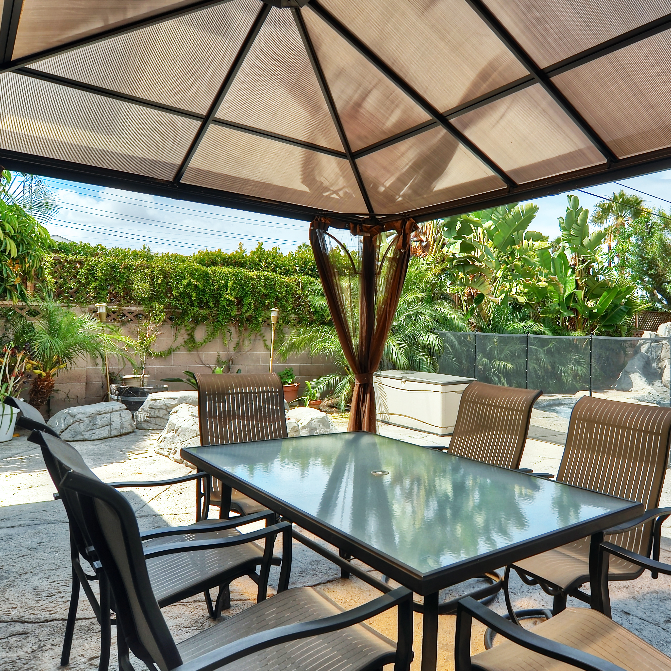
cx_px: 435
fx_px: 526
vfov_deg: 65.0
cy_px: 333
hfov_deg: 63.7
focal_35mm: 24
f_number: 7.1
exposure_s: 1/800
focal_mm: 12
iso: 200
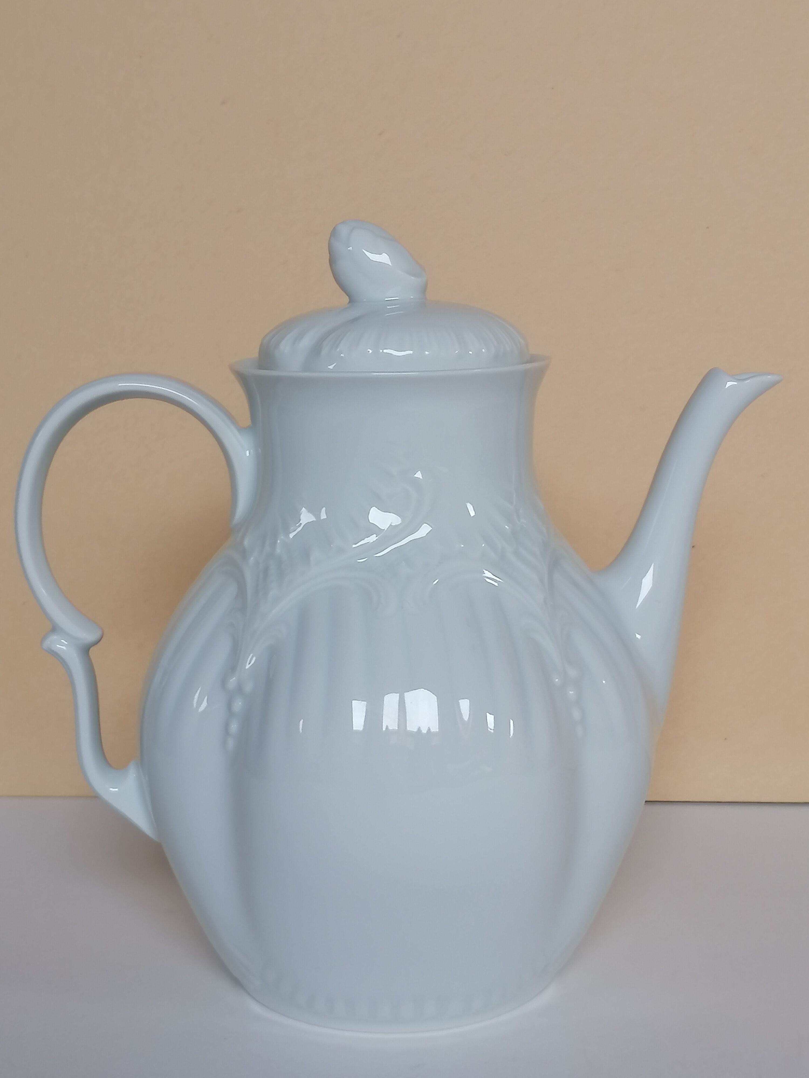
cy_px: 539
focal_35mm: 54
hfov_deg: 27.0
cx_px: 404
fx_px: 1683
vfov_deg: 35.5
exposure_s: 1/60
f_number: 1.8
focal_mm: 4.75
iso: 80
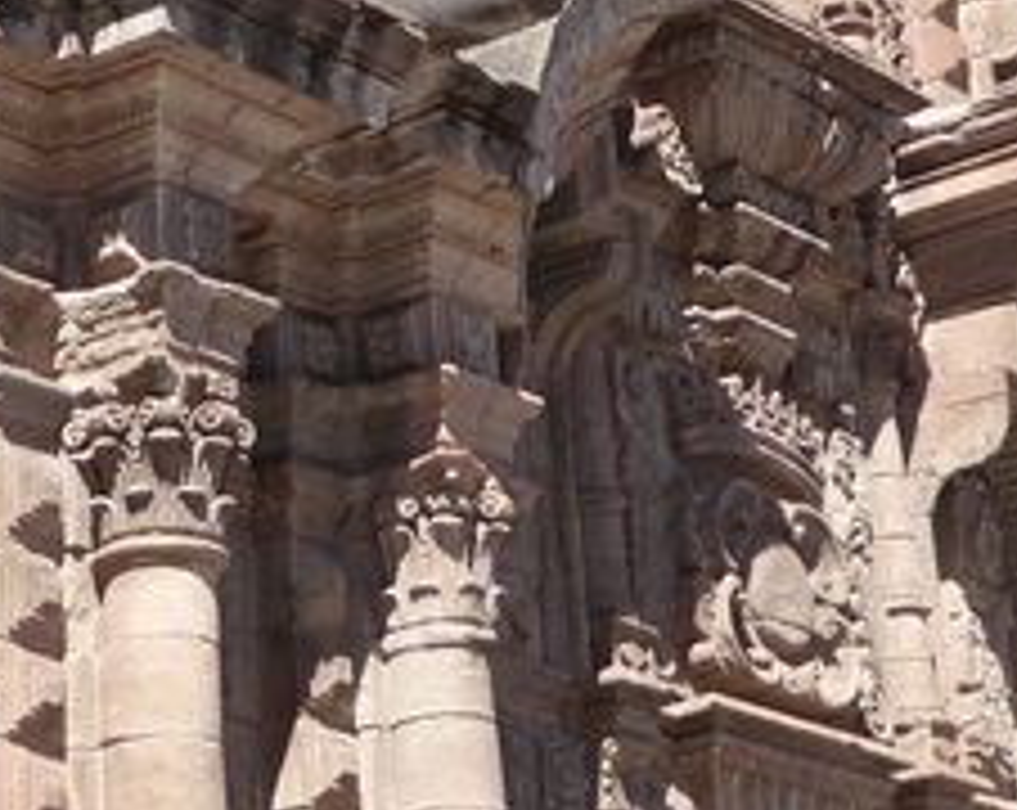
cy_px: -207
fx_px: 4056
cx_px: 297
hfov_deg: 14.3
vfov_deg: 11.2
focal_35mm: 135
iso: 80
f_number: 3.7
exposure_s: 1/320
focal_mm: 6.7
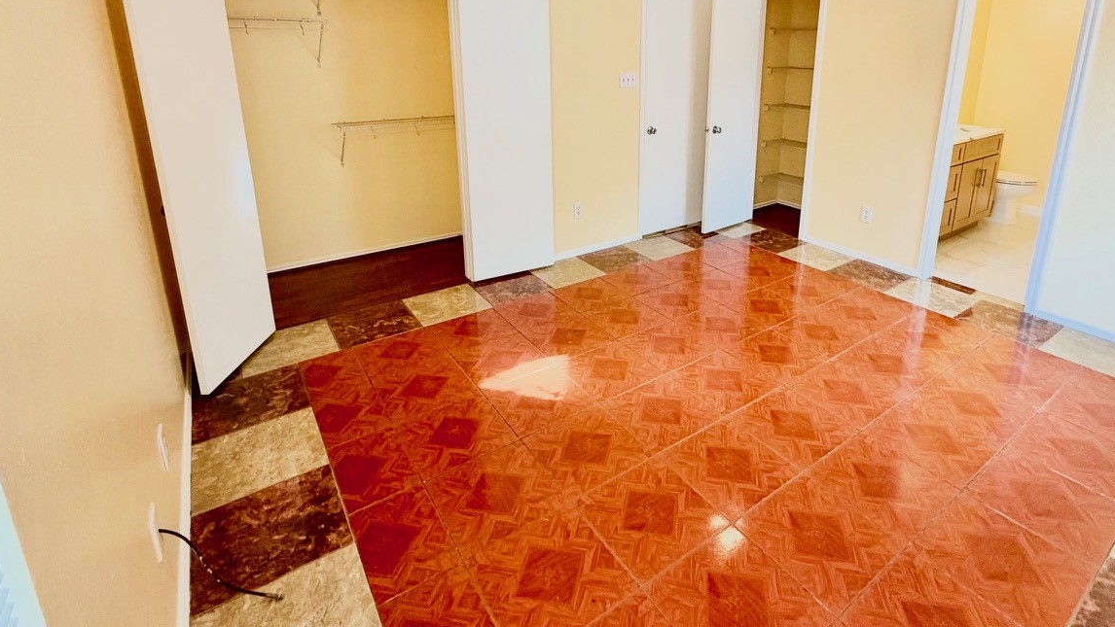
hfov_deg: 89.2
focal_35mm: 19
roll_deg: +0.1
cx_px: 621
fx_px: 562
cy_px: 183
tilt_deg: -13.5
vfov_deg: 56.4
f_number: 2.2
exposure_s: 1/120
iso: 320
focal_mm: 2.22
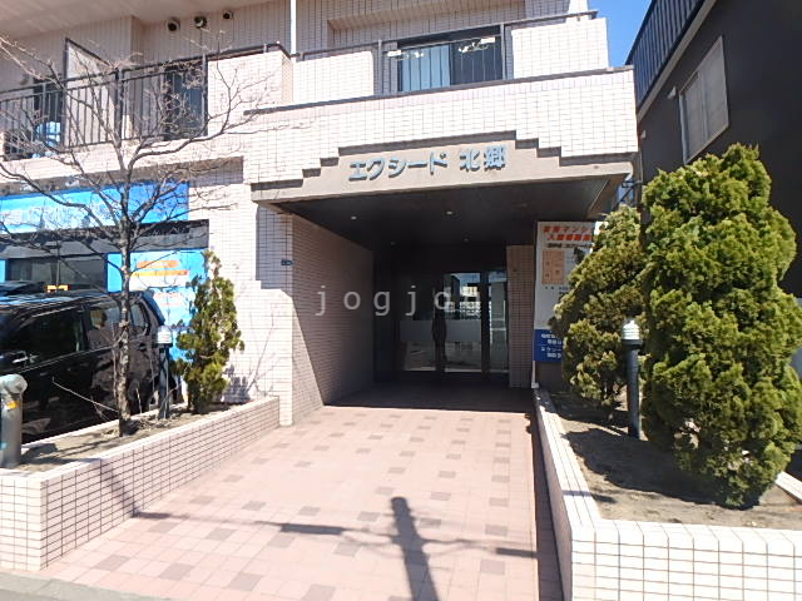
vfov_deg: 63.4
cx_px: 401
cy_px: 300
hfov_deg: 79.0
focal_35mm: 21
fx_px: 487
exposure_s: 1/320
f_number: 6
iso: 125
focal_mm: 3.7
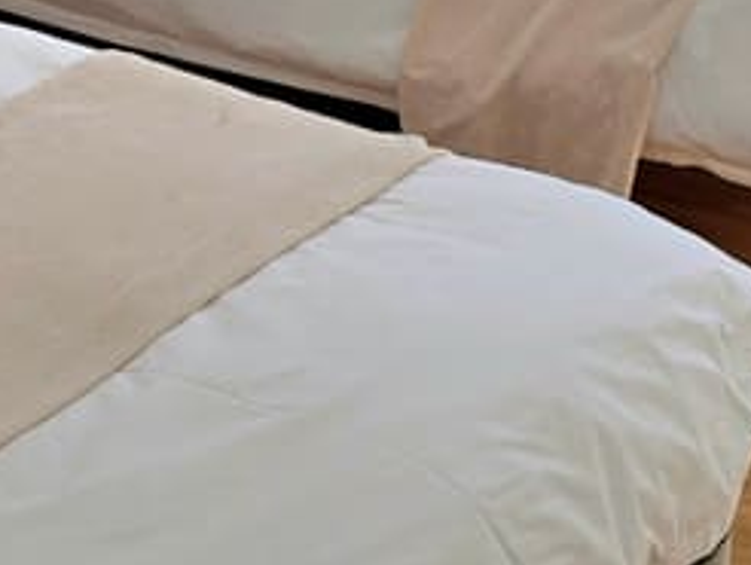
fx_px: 2432
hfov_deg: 17.3
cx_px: 61
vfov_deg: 12.0
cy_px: -501
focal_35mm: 112
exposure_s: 1/526
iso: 12
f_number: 1.7
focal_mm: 6.3
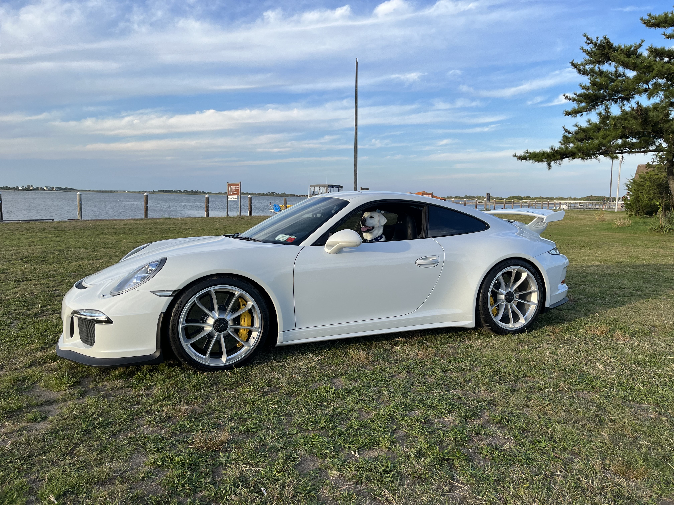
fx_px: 506
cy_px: 252
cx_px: 337
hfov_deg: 67.3
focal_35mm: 26
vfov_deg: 53.1
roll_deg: -1.0
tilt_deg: -7.7
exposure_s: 1/1186
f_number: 1.6
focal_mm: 5.1
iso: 50
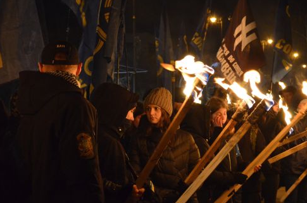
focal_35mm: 78
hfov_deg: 26.0
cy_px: 103
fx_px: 664
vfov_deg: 17.4
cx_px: 164
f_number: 5.6
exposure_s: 1/30
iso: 4000
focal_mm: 42
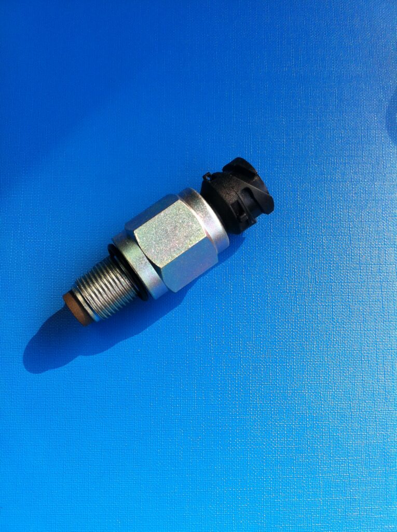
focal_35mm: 35
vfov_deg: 52.7
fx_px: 537
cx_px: 198
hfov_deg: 40.6
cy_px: 266
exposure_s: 1/225
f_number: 2.8
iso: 80
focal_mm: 3.85
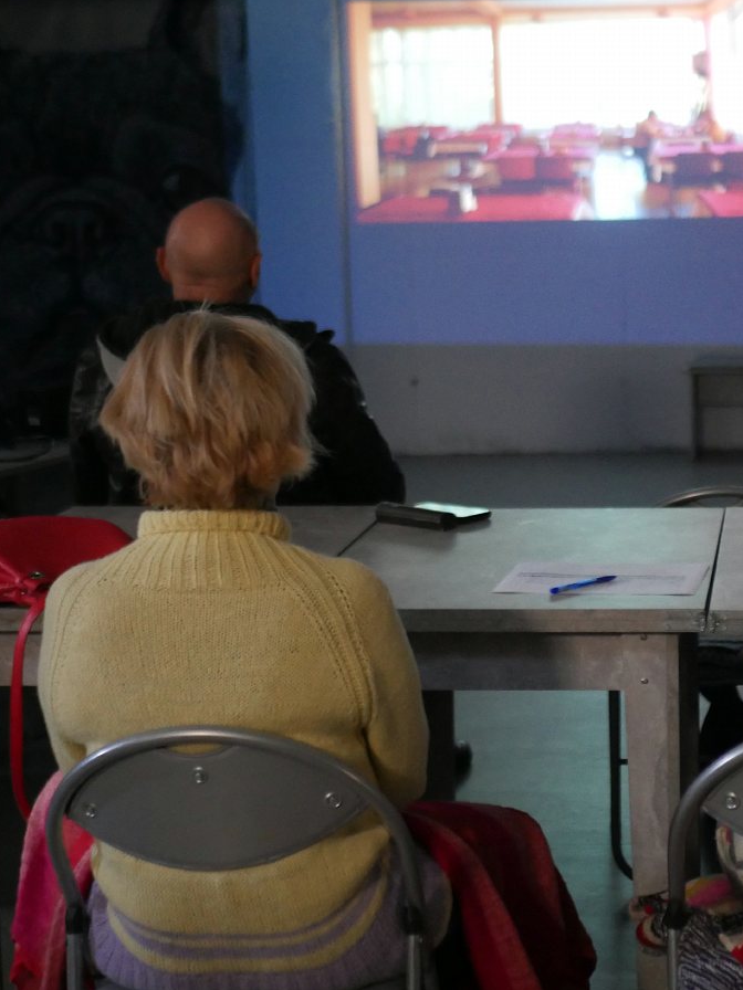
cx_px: 585
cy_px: 494
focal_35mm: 67
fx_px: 1917
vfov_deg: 29.0
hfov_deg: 21.7
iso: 3200
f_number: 1.7
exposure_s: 1/60
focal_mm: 25
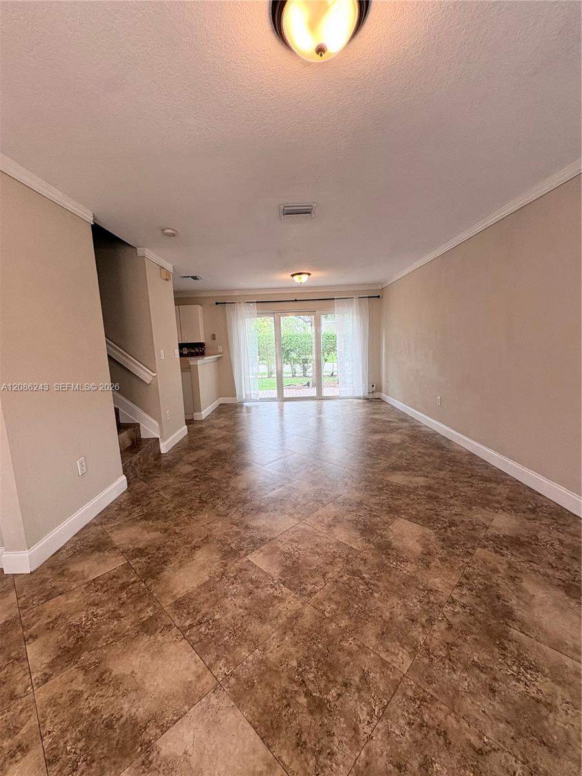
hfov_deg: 85.7
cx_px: 291
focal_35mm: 14
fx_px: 314
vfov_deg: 102.1
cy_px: 388
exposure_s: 1/99
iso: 100
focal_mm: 2.22
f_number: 2.2
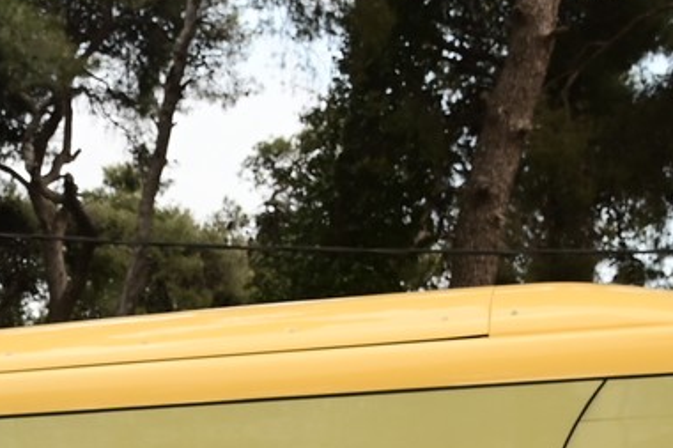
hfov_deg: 18.6
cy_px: 633
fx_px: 1887
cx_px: -232
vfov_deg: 12.9
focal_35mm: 101
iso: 400
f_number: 5.6
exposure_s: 1/320
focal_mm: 24
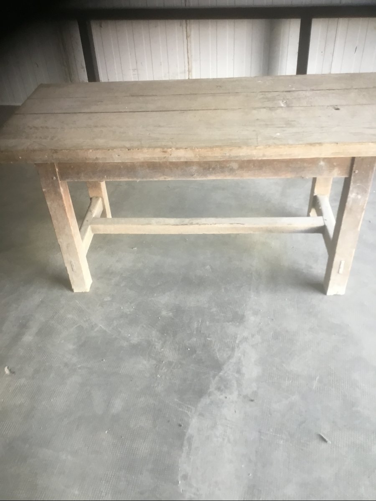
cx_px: 188
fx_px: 449
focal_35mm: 31
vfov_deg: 58.4
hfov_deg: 45.4
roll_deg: +2.3
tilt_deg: -37.6
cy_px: 250
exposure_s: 1/33
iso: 80
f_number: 2.4
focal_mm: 3.3
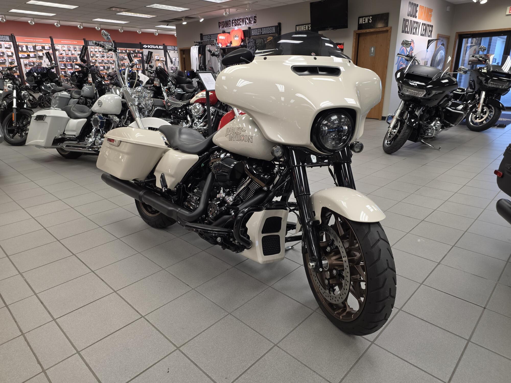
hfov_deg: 73.9
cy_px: 192
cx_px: 256
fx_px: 340
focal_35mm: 23
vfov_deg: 58.9
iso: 160
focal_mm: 6.25
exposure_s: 1/120
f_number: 1.7
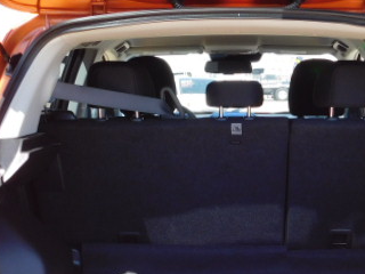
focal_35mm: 60
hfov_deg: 32.0
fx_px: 633
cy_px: 249
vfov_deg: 23.7
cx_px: 240
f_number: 3.2
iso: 125
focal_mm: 5.3
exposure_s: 1/200
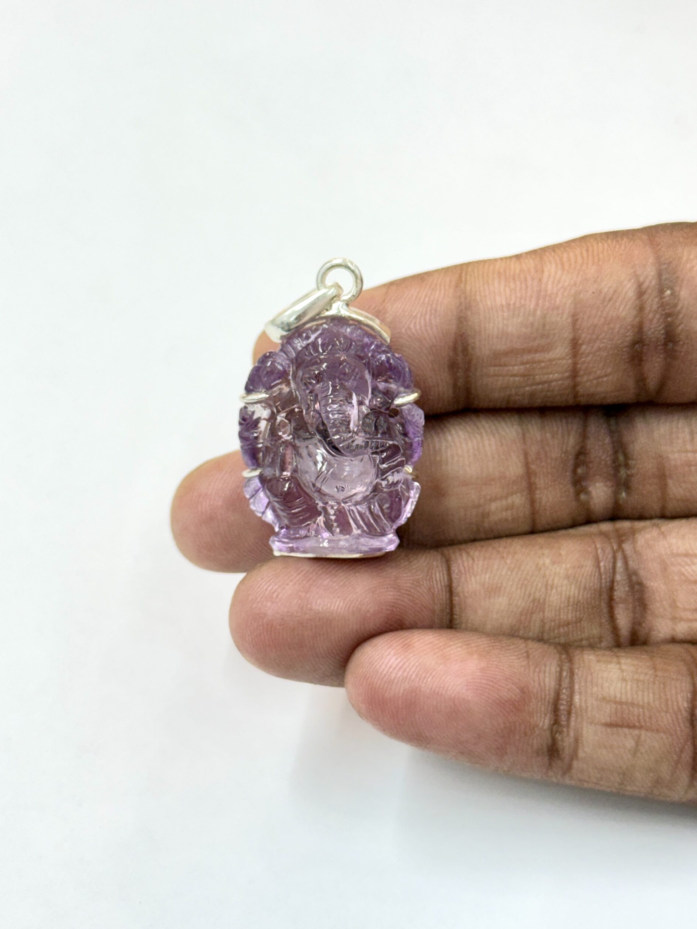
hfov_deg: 29.7
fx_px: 1315
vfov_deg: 38.9
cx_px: 349
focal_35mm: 49
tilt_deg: -51.6
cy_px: 472
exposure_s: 1/100
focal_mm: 6.76
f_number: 1.78
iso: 100
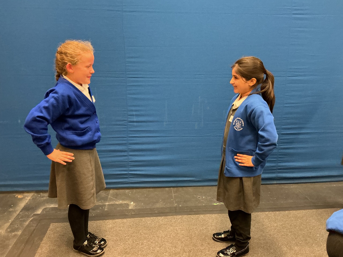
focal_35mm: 29
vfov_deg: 48.2
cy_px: 128
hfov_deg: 61.7
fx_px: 287
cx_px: 172
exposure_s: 1/60
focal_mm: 3
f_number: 1.8
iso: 250
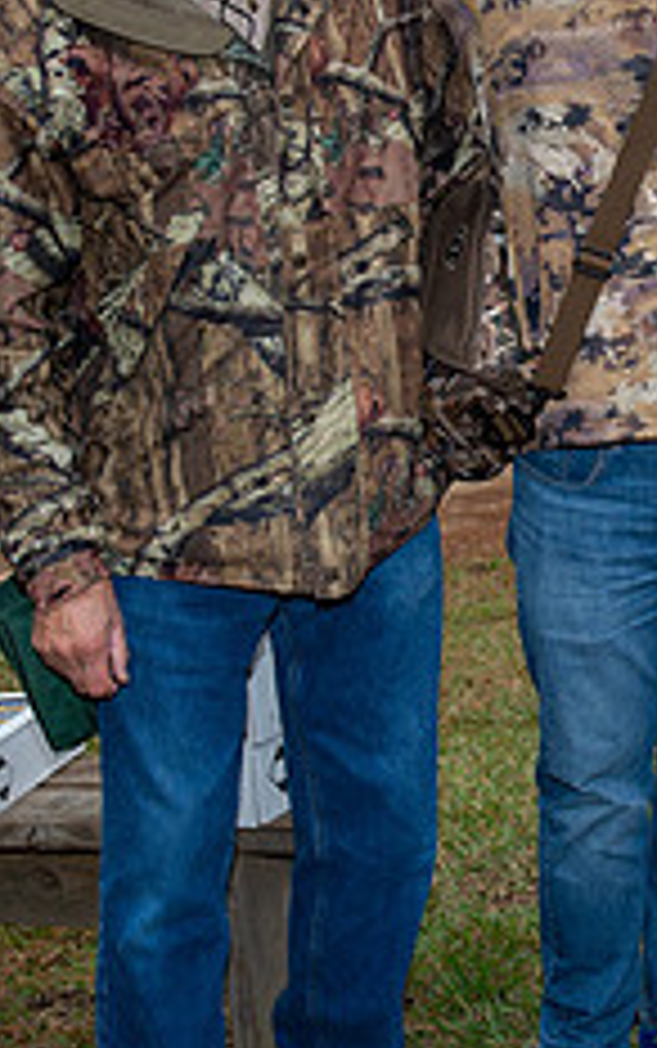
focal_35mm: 71
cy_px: 418
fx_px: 2030
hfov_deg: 17.6
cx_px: 752
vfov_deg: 28.9
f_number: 5
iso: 320
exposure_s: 1/250
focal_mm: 28
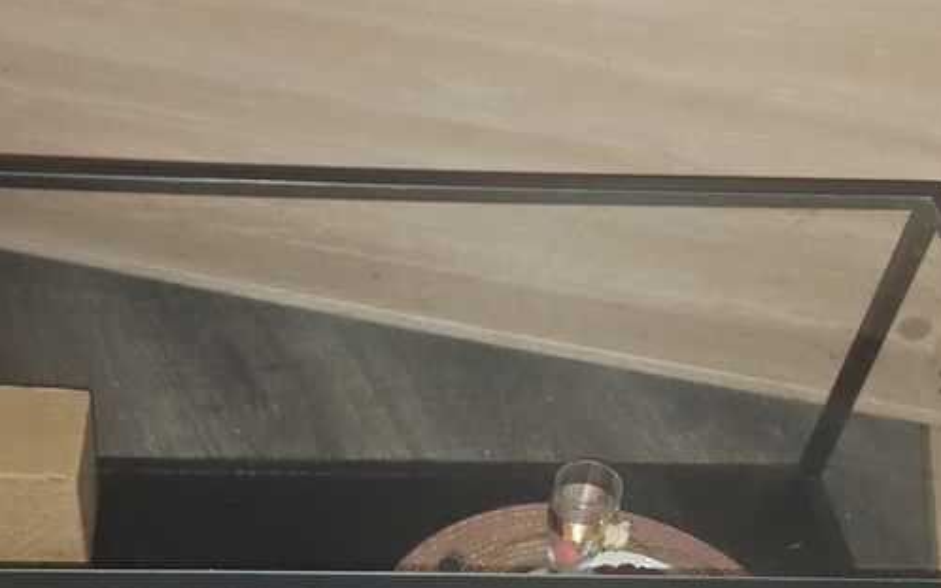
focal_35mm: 49
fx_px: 1256
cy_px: 493
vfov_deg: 25.7
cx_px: 368
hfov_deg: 40.8
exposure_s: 1/25
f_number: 1.8
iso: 320
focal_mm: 5.54
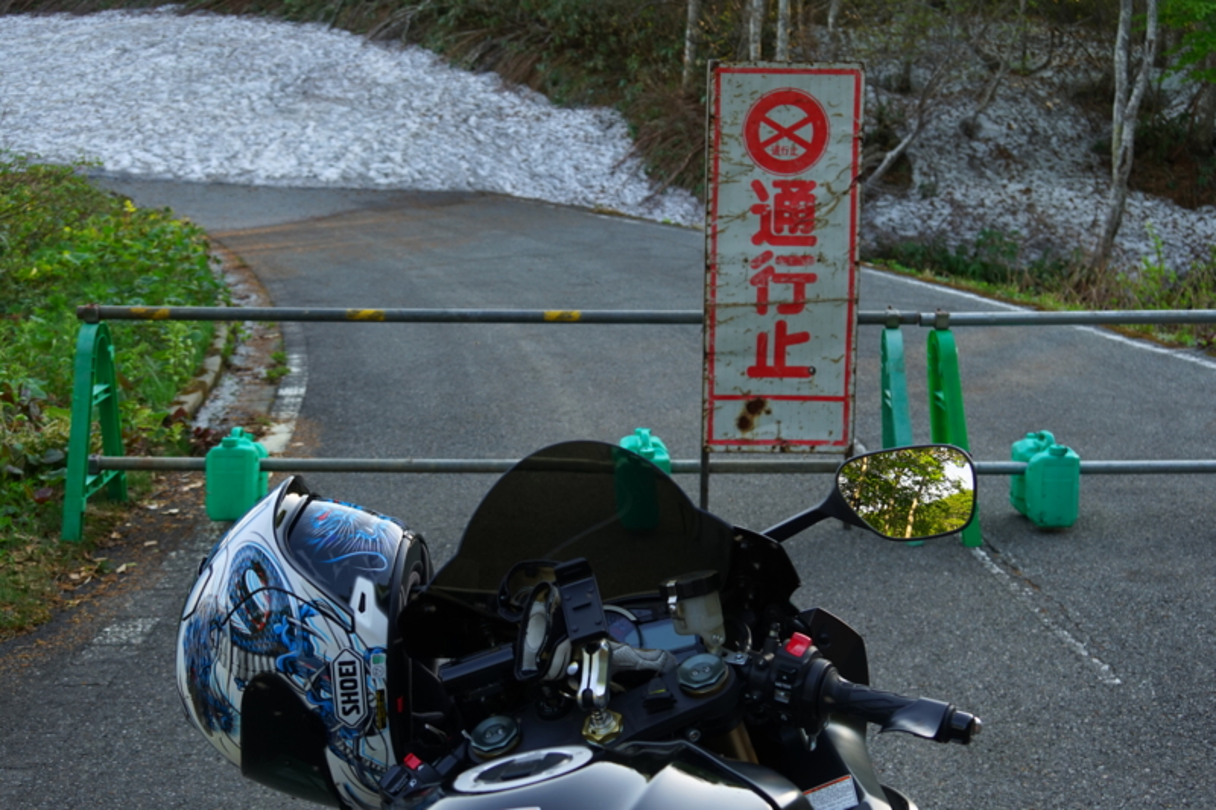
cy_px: 405
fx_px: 1621
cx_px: 608
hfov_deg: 41.1
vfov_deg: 28.1
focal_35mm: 48
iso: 100
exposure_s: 1/60
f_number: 5.6
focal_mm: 32
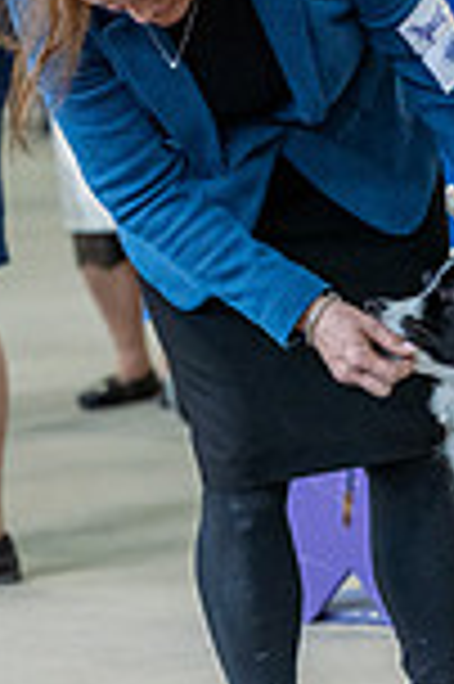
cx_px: 530
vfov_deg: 6.9
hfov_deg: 4.6
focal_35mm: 297
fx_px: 5631
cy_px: 148
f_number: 4
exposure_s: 1/400
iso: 6400
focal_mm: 100
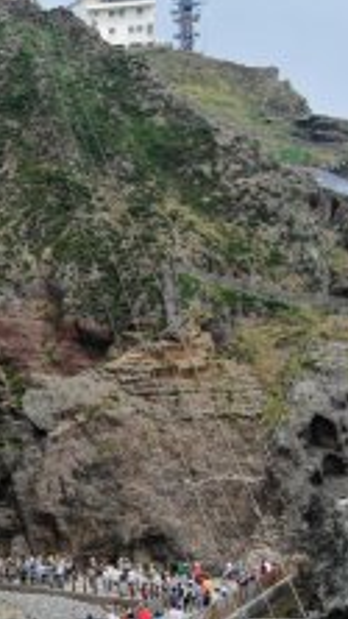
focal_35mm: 67
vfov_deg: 30.9
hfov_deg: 16.1
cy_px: 467
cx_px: -209
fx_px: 1098
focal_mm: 4.39
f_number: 2.8
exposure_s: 1/1000
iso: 100
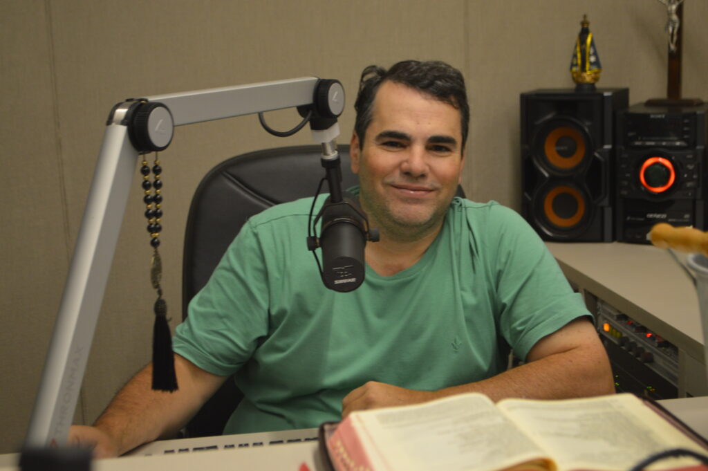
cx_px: 354
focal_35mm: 63
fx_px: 1238
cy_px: 236
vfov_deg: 21.5
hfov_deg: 31.9
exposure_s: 1/60
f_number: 5.3
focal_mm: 42
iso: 800
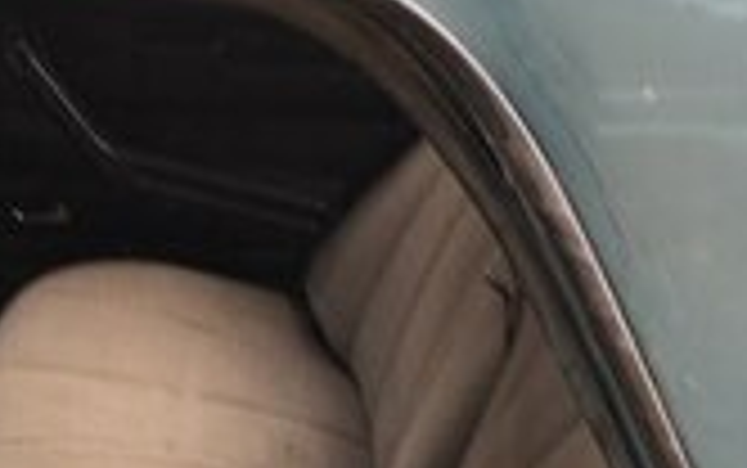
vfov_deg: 13.1
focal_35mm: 92
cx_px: 176
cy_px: 778
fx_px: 1874
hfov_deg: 22.3
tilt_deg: -40.0
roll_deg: -2.6
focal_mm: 4.15
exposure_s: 1/50
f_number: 2.2
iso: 25
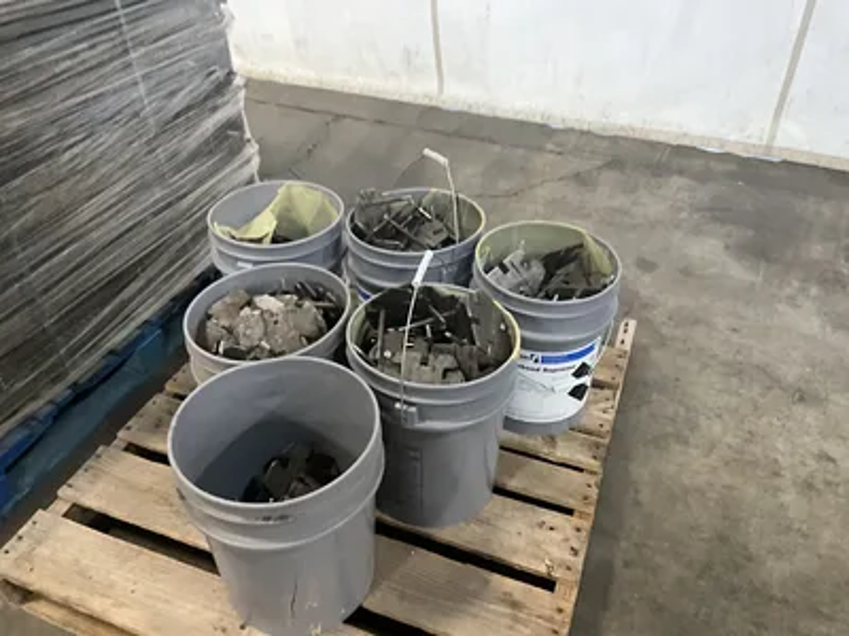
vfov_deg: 48.2
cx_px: 424
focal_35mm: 29
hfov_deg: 61.7
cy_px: 318
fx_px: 711
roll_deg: -0.8
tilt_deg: -38.7
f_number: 1.8
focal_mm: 3
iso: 320
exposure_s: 1/34
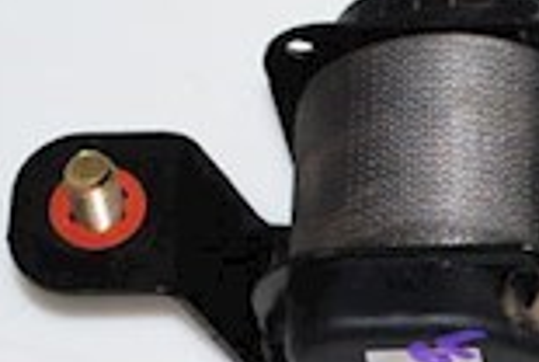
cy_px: 505
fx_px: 3705
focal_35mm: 247
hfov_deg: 8.1
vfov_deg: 5.5
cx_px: 935
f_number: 8
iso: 400
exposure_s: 1/200
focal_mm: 40
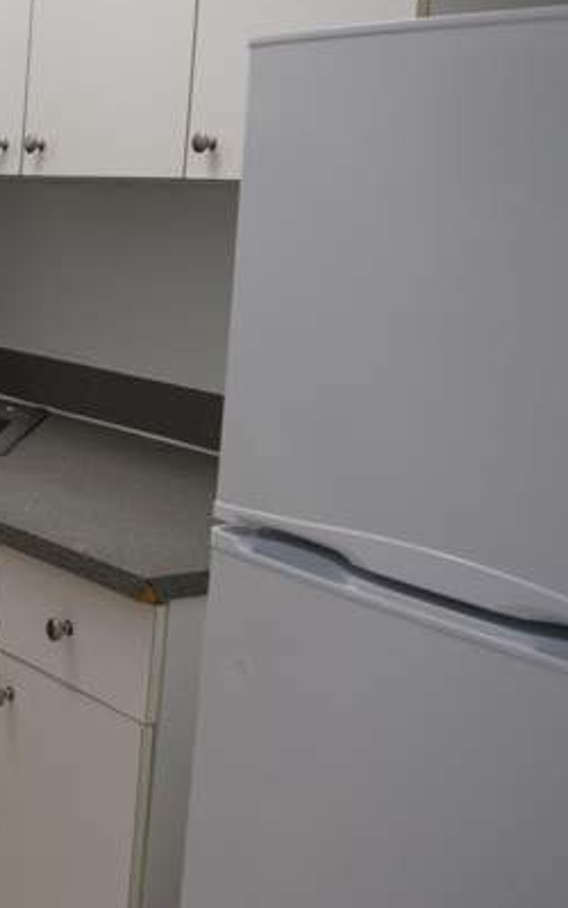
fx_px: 1362
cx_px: -120
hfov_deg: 21.8
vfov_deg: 36.9
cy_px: 444
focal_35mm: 55
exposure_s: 1/60
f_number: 4
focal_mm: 18
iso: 400
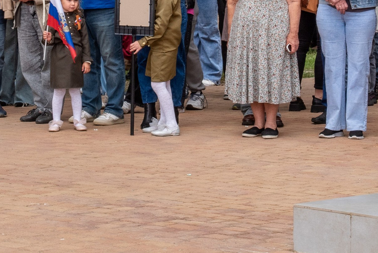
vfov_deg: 7.0
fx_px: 2038
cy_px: -67
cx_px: 105
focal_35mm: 194
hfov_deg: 10.6
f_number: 13
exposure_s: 1/160
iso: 320
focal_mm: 55
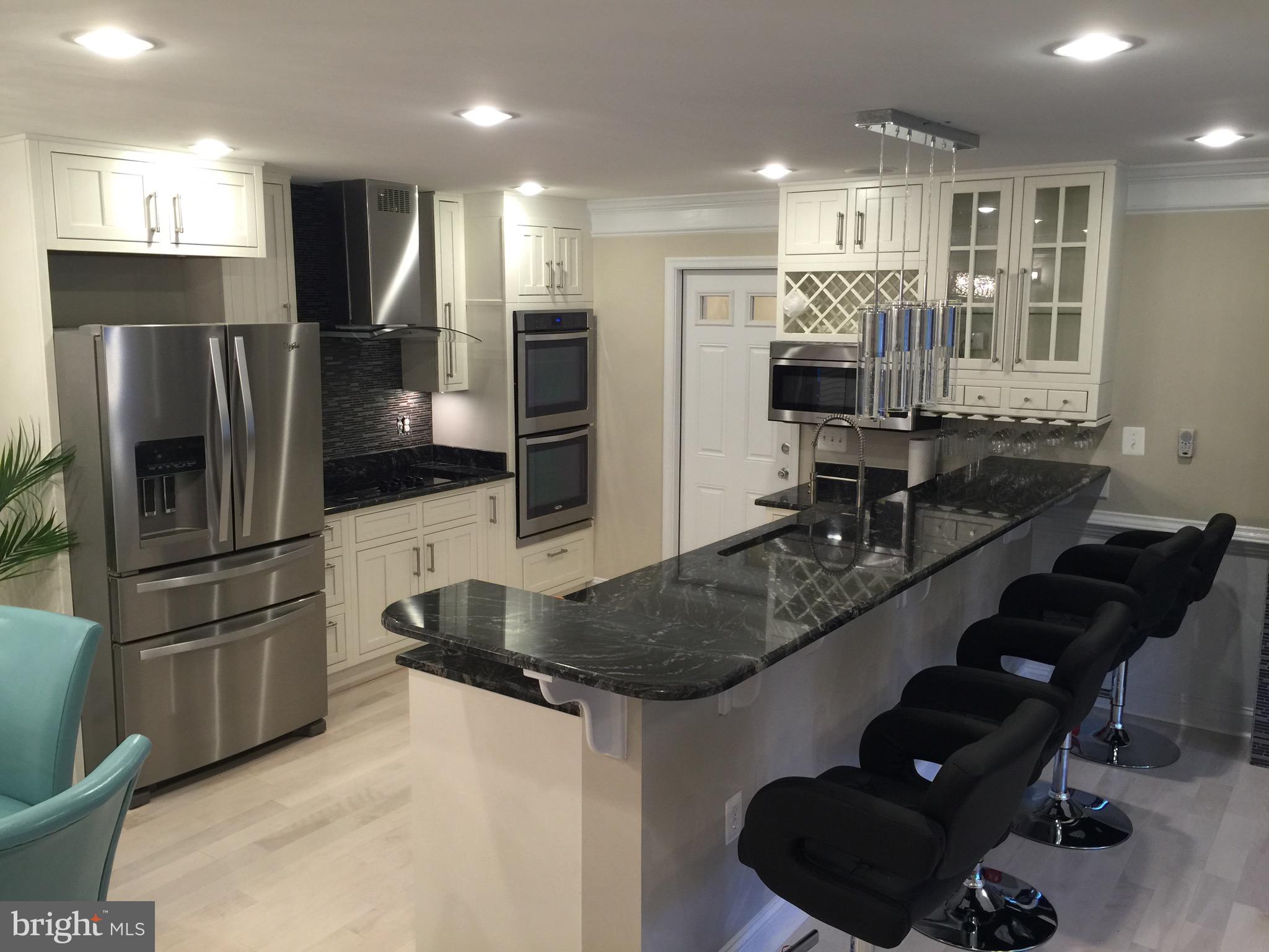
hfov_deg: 61.7
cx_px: 634
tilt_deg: -8.6
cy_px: 476
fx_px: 1063
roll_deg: -1.5
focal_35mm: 29
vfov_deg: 48.2
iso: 40
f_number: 2.2
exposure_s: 1/15
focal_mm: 4.15
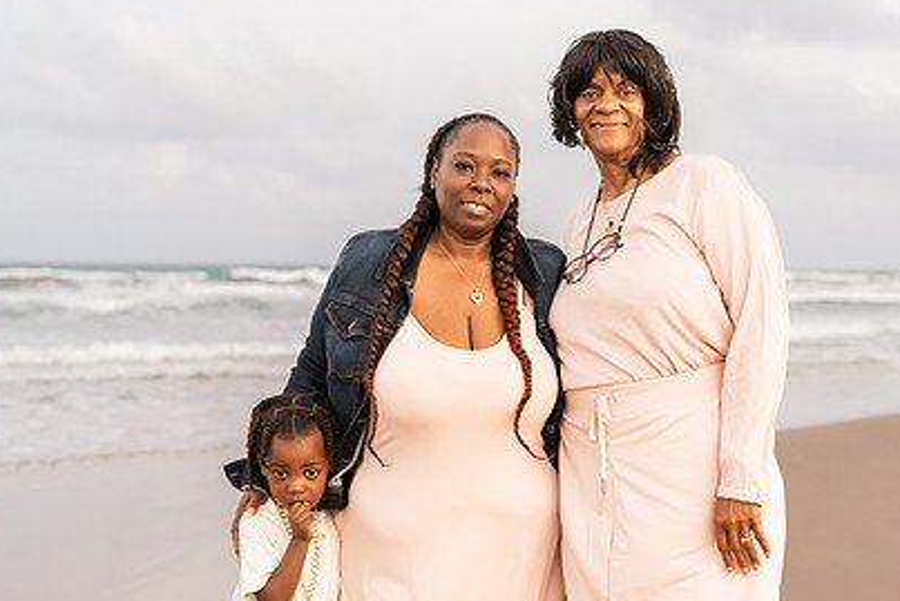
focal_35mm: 72
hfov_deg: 28.0
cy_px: 334
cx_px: 509
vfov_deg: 18.9
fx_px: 1801
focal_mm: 50
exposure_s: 1/200
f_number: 2.8
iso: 6400
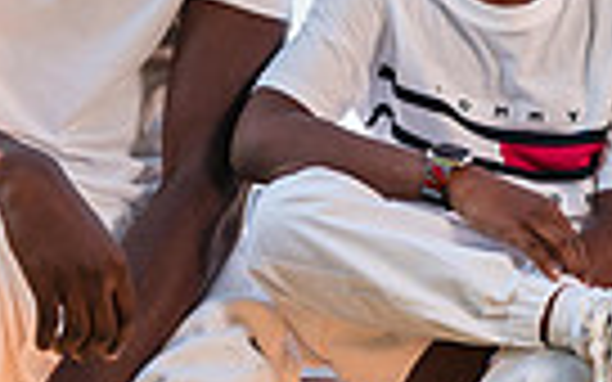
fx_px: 7572
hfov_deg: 4.6
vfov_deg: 2.9
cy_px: 32
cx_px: 887
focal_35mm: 454
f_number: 2.5
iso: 160
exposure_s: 1/400
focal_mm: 85
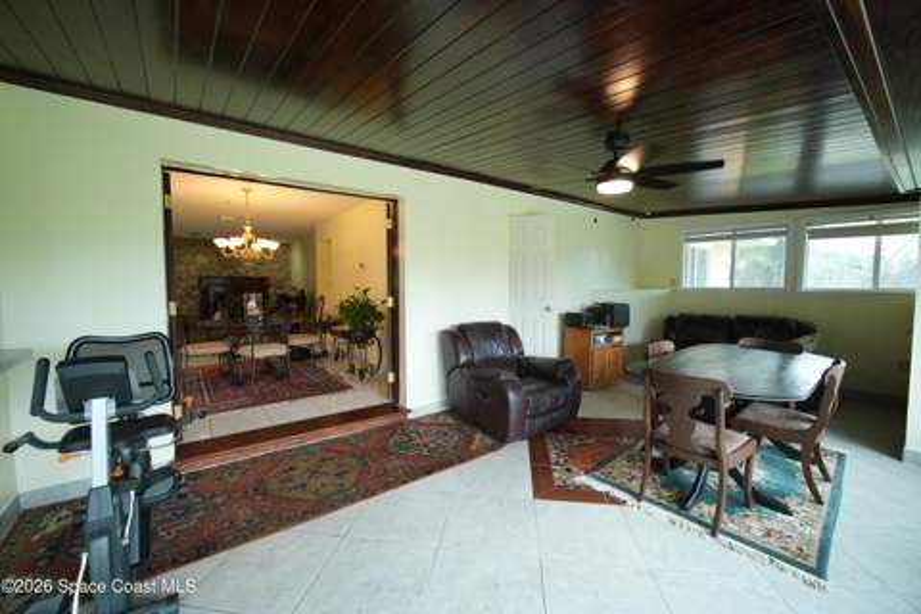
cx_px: 460
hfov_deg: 106.3
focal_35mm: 14
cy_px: 307
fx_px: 345
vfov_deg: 83.3
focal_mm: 9
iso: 800
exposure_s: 1/125
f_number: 2.8
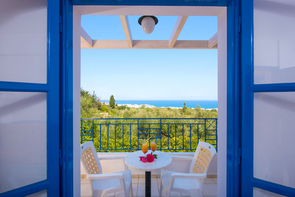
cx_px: 148
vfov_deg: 64.6
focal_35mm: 19
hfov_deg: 86.9
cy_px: 98
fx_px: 156
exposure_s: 1/200
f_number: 10
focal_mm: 19
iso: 200
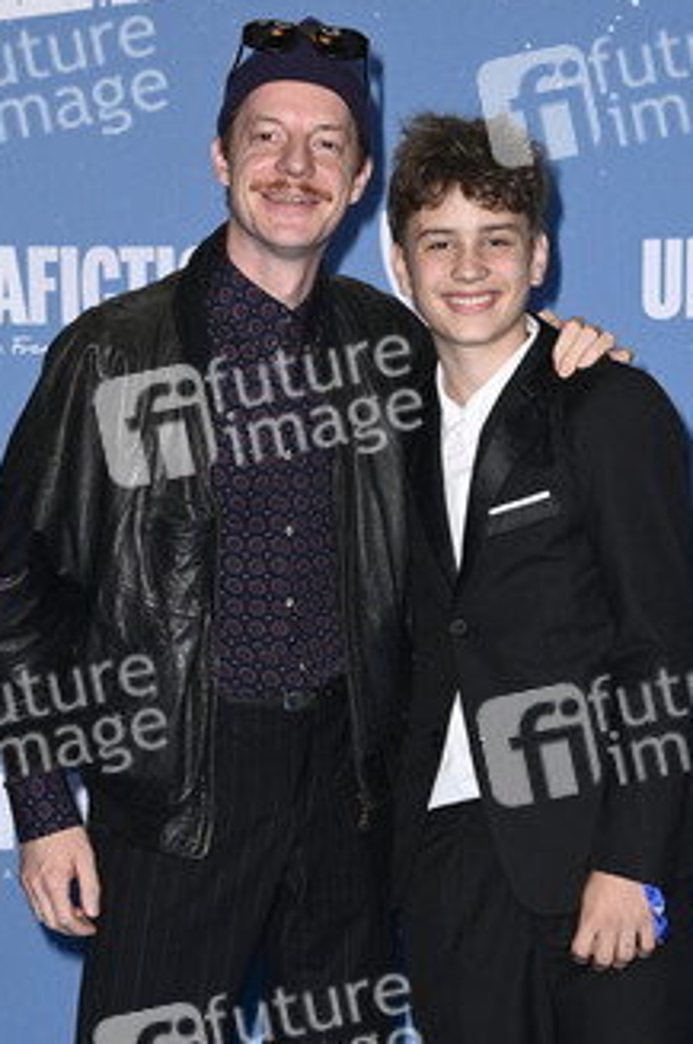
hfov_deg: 11.4
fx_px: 3476
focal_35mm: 120
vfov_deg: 17.1
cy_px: 571
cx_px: 351
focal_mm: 98
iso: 1000
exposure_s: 1/250
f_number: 6.3
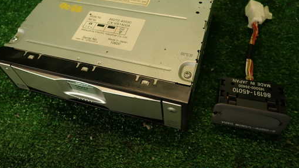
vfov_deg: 36.1
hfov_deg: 61.0
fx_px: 254
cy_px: 50
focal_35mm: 32
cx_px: 148
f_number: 2
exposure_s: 1/60
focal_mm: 4.5
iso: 125
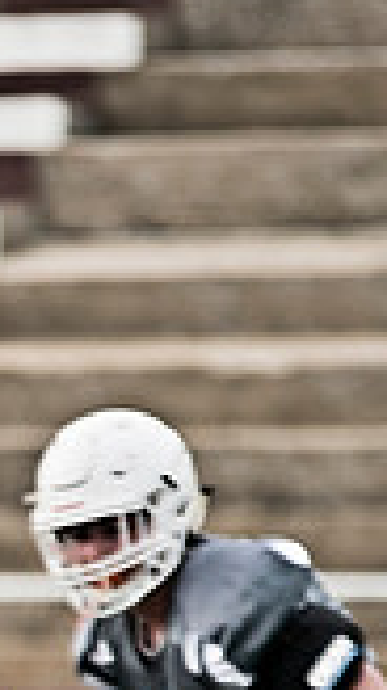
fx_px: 18790
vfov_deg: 2.1
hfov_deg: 1.2
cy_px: 793
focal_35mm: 1028
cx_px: -816
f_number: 2.8
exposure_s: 1/500
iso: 125
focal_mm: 185
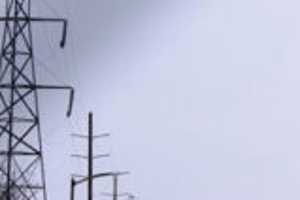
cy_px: -184
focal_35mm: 344
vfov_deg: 4.0
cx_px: 709
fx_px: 2866
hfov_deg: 5.8
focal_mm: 70
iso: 250
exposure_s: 1/400
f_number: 7.1
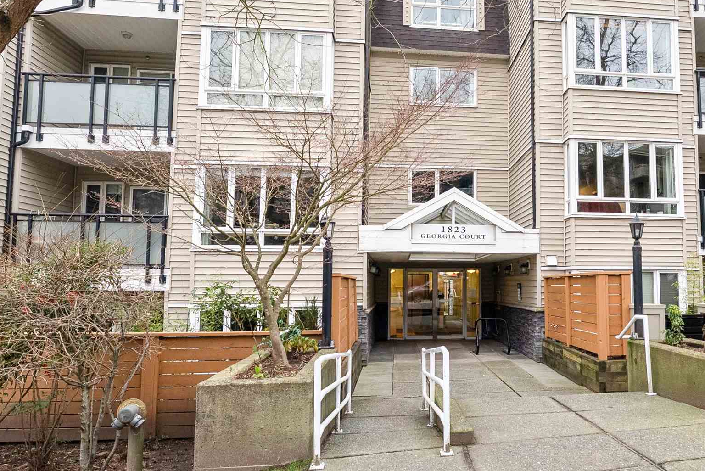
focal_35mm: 28
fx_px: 549
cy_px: 238
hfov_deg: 63.7
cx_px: 474
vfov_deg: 46.5
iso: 640
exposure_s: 1/100
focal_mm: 14
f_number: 6.3
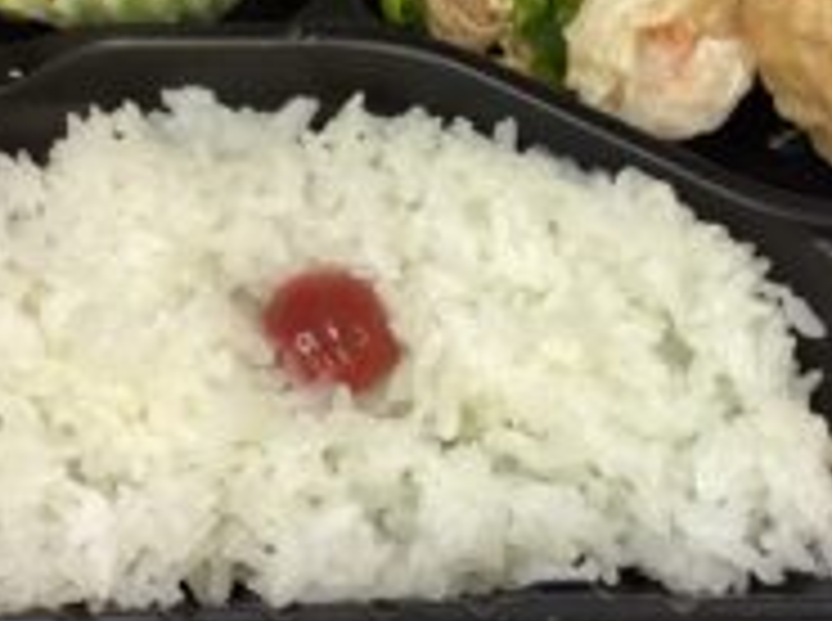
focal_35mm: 63
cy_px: 241
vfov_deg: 23.2
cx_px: 528
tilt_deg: -63.7
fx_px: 1511
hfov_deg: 30.6
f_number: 2.4
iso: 125
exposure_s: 1/50
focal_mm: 3.3
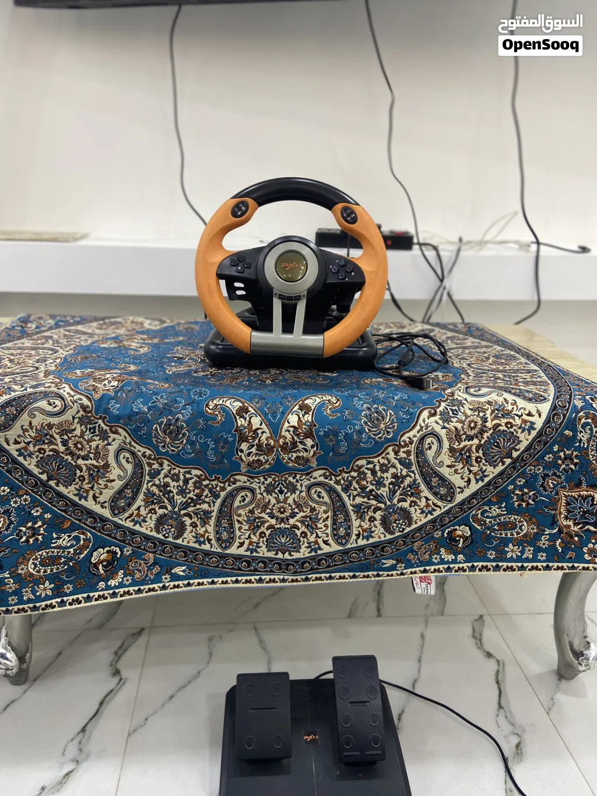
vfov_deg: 67.3
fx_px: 598
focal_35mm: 26
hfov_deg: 53.1
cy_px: 398
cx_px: 298
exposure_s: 1/50
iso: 125
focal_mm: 4.25
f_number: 1.8
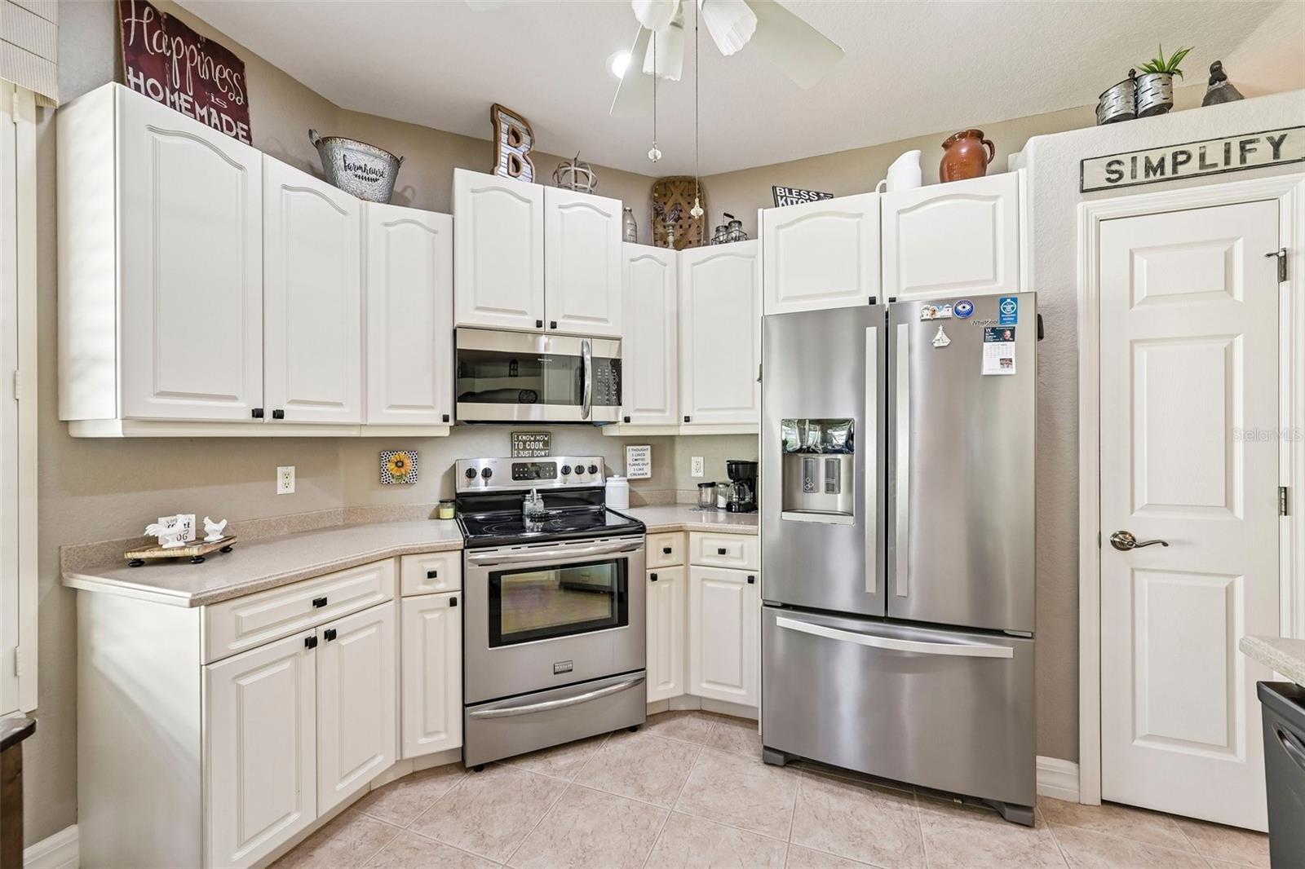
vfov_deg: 81.2
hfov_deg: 104.3
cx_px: 652
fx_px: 507
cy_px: 434
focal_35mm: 14
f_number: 8
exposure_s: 1/15
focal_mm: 14
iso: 400
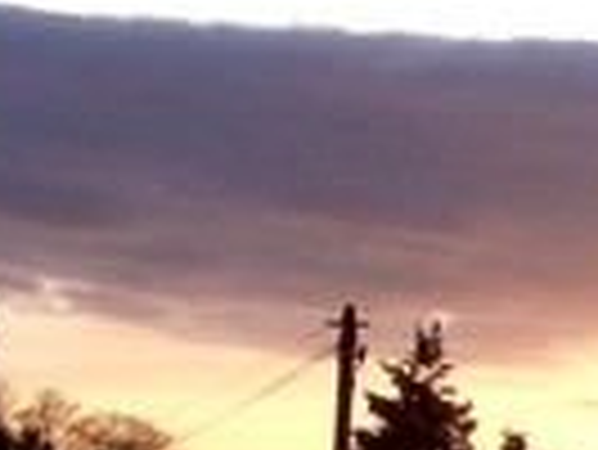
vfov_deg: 8.7
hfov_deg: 10.4
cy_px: 616
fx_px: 2905
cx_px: 1376
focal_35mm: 168
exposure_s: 1/250
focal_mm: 6
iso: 80
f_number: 4
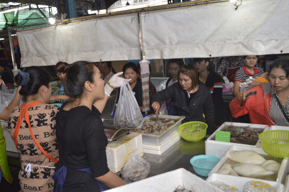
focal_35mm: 36
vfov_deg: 36.8
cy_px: 96
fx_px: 289
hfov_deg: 53.2
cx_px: 144
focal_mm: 24
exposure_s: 1/80
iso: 400
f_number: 4
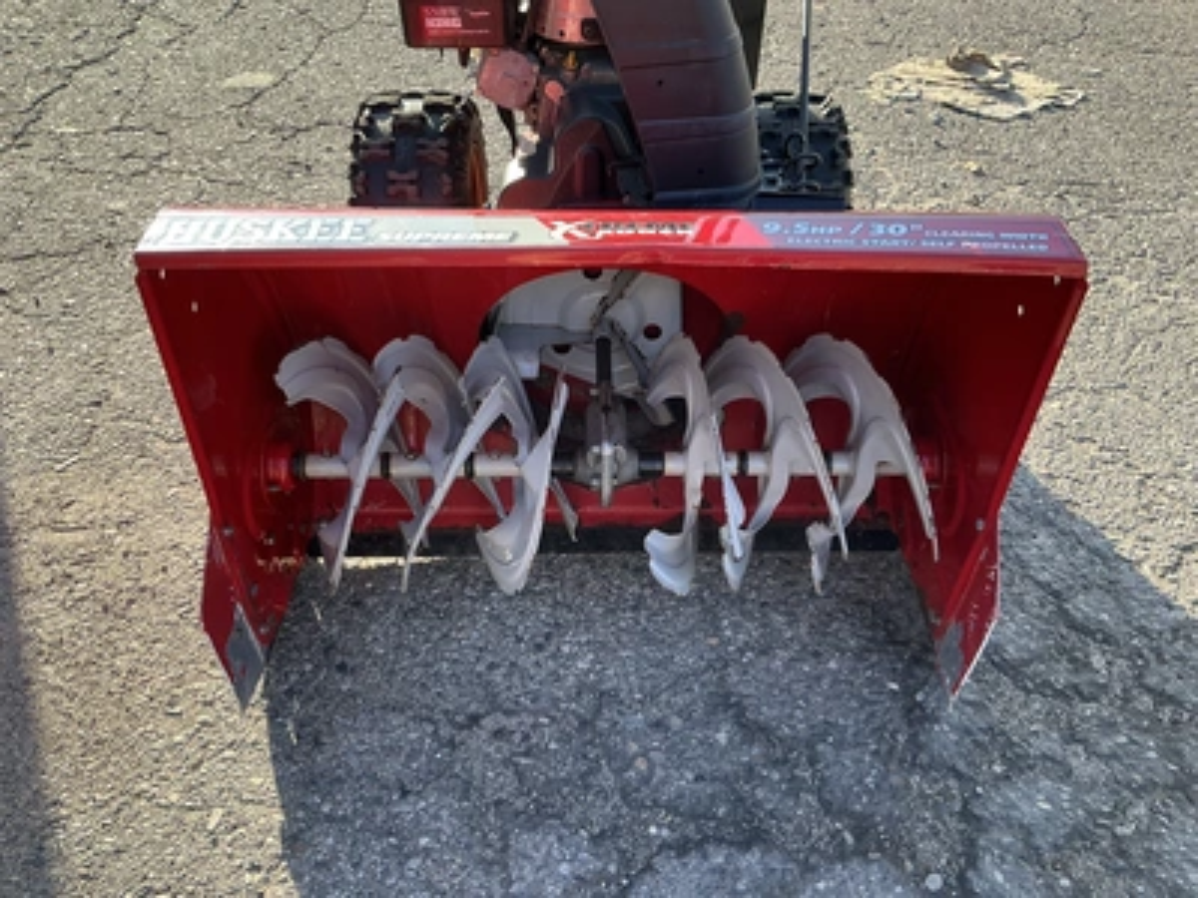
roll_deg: +0.7
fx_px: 969
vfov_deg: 49.7
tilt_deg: -43.1
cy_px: 449
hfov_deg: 63.4
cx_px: 599
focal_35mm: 28
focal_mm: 3
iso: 25
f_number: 1.8
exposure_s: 1/259
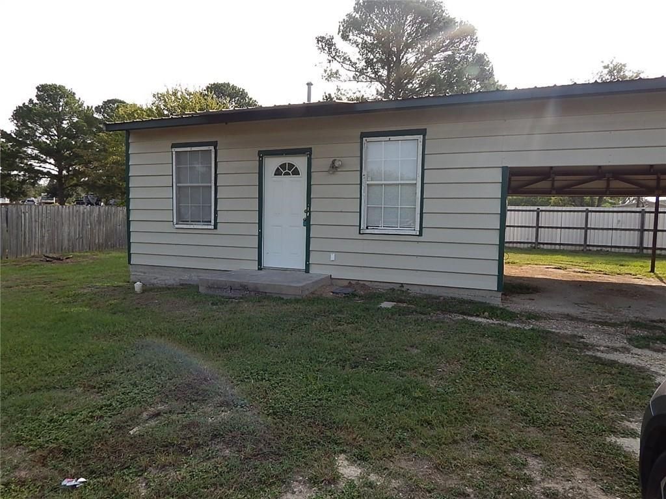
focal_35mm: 23
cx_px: 333
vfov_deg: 58.9
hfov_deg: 73.9
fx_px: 443
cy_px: 250
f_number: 3
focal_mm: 4
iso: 125
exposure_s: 1/800
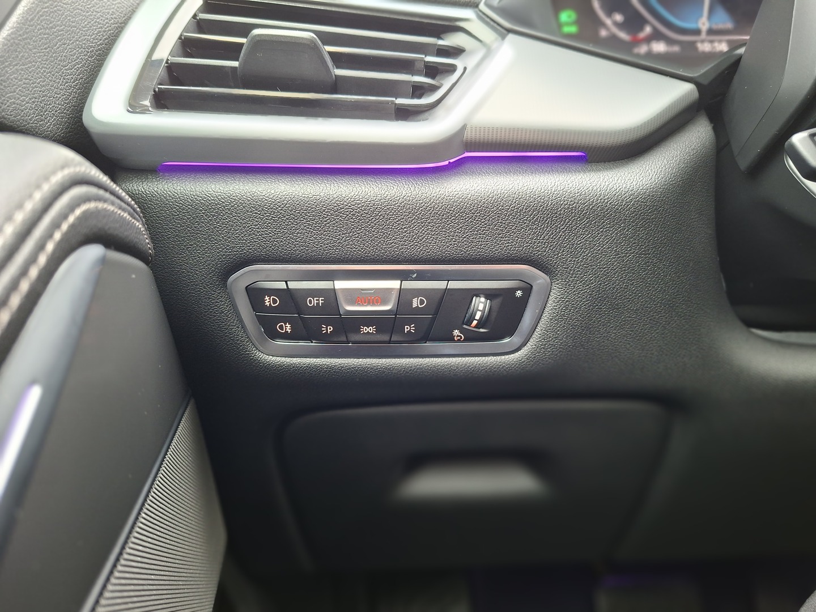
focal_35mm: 23
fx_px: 542
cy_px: 306
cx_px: 408
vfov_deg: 58.9
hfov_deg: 73.9
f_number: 1.8
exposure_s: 1/25
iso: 500
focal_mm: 5.54
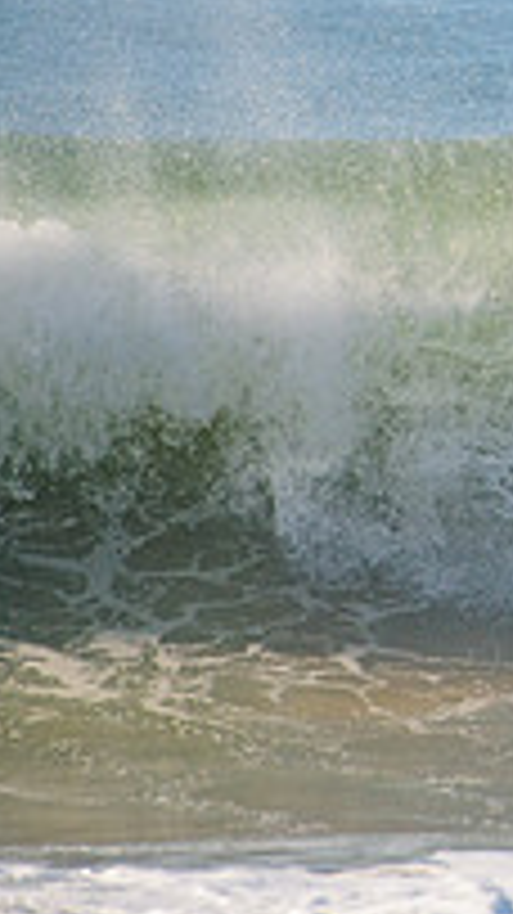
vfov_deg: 1.4
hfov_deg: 0.8
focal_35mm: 1495
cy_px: 308
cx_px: 1107
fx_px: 36198
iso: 250
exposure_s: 1/1600
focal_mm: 500
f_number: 5.6
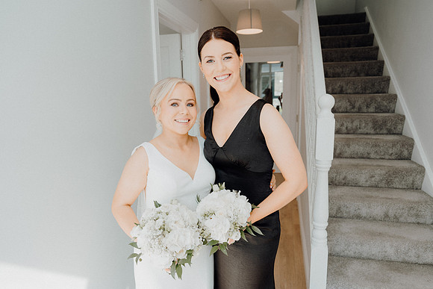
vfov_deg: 53.1
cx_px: 216
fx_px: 289
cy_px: 144
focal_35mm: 24
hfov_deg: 73.7
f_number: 3.5
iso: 125
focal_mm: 24
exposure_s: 1/160
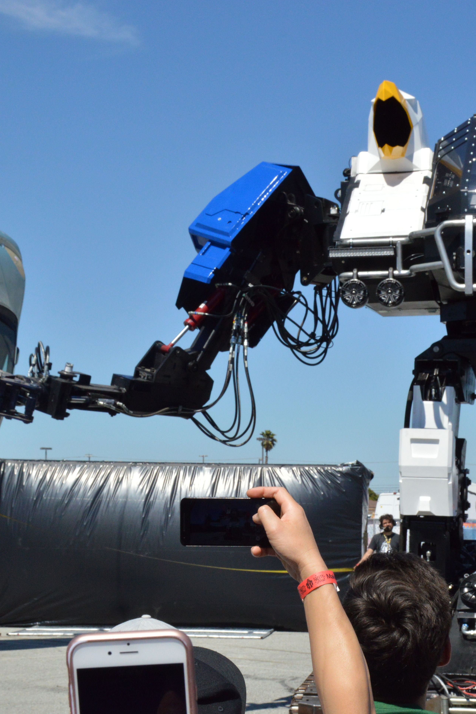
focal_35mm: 73
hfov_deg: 18.6
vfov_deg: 27.7
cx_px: 331
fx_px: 1448
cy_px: 359
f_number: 16
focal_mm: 32
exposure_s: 1/1000
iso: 800
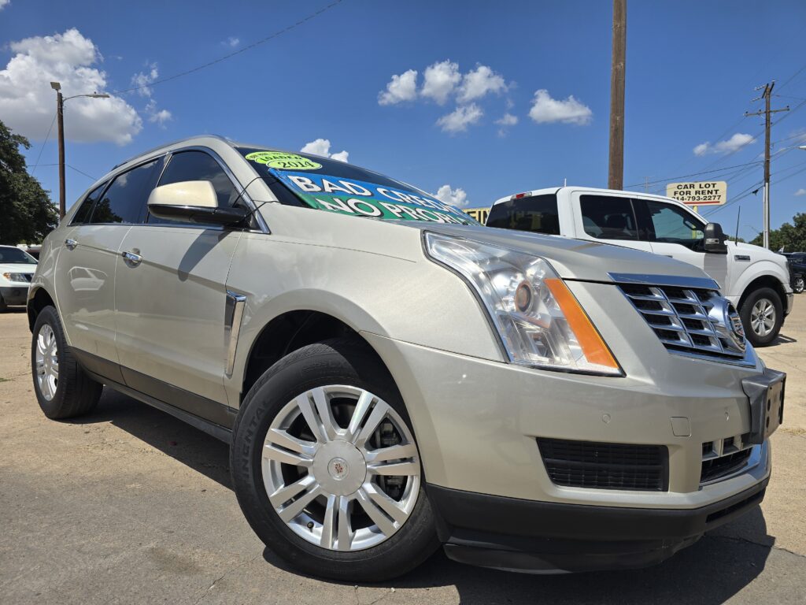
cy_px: 302
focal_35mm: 23
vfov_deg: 58.9
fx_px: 536
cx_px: 403
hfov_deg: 73.9
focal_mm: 6.3
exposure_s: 1/1354
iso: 12
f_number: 1.7
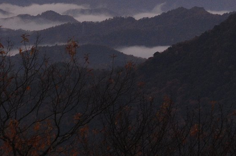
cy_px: -63
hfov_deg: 5.3
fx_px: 2559
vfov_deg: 3.5
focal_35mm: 391
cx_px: 142
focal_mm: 70
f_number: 9
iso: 640
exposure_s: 1/30
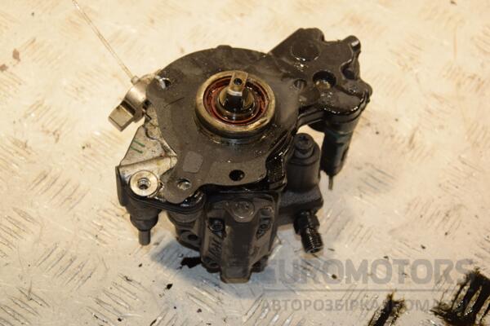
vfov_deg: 17.5
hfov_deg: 26.0
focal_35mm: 78
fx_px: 1062
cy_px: 163
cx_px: 245
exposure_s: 1/200
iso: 800
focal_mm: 52
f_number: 5.6
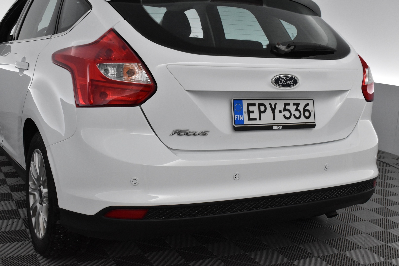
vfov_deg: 29.0
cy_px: 133
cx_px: 200
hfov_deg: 42.3
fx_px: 515
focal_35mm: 46
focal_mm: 31
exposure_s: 1/200
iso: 3200
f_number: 7.1
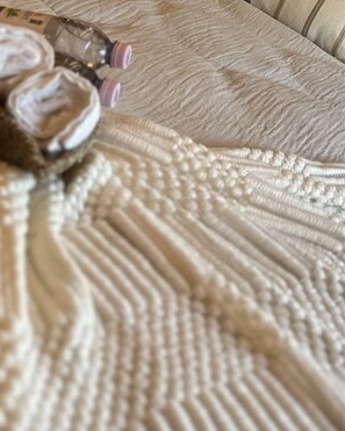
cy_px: -95
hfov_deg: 21.7
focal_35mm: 70
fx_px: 893
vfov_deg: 24.4
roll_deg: -24.8
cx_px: 256
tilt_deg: -8.0
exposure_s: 1/100
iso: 125
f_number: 1.5
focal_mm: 5.7
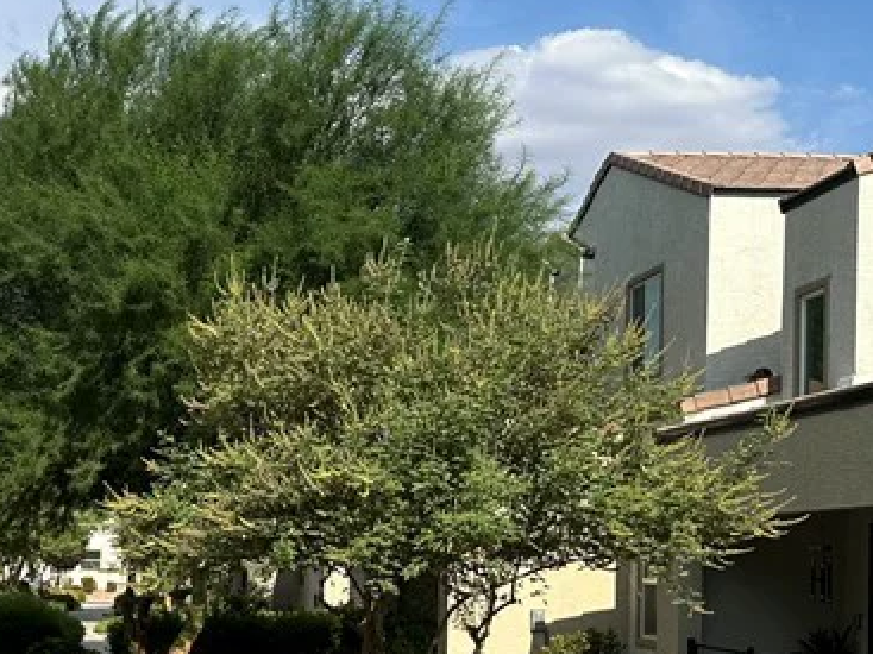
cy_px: 537
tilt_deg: -0.1
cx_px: 136
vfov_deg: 21.6
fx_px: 1689
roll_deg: -0.8
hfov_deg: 28.2
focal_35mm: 67
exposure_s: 1/5000
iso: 80
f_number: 1.78
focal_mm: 6.86
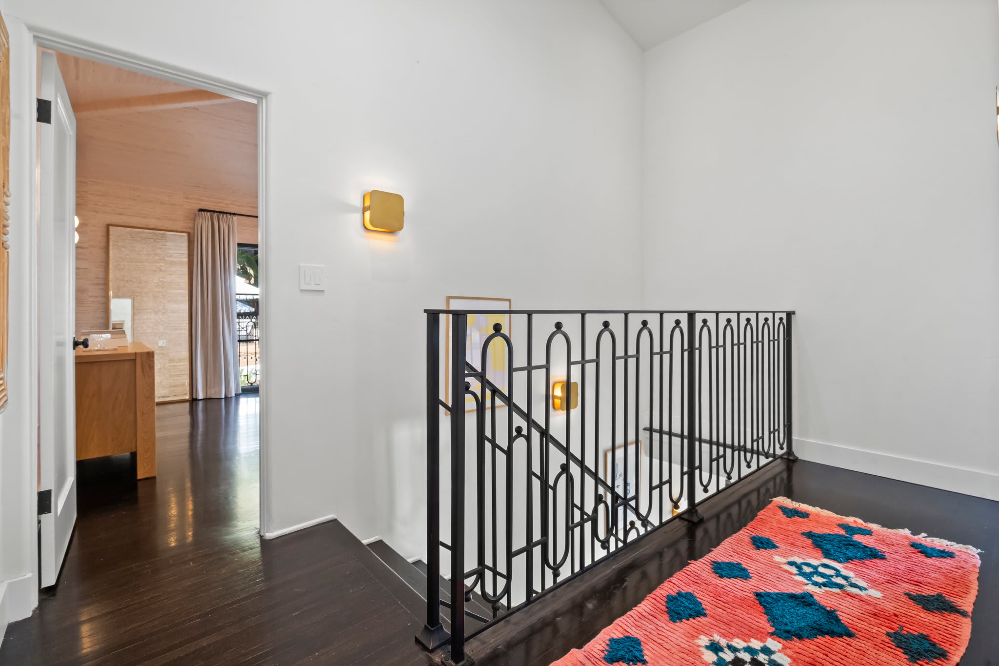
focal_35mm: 16
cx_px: 500
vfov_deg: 73.7
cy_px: 333
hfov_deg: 96.7
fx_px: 444
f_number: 11
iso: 8000
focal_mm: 16
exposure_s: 1/30
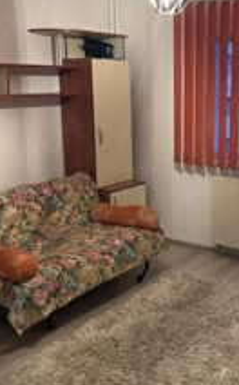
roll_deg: -0.6
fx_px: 502
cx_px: 197
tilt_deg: -9.8
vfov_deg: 41.9
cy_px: 182
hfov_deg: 26.2
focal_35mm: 48
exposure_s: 1/50
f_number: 1.78
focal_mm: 6.76
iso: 640
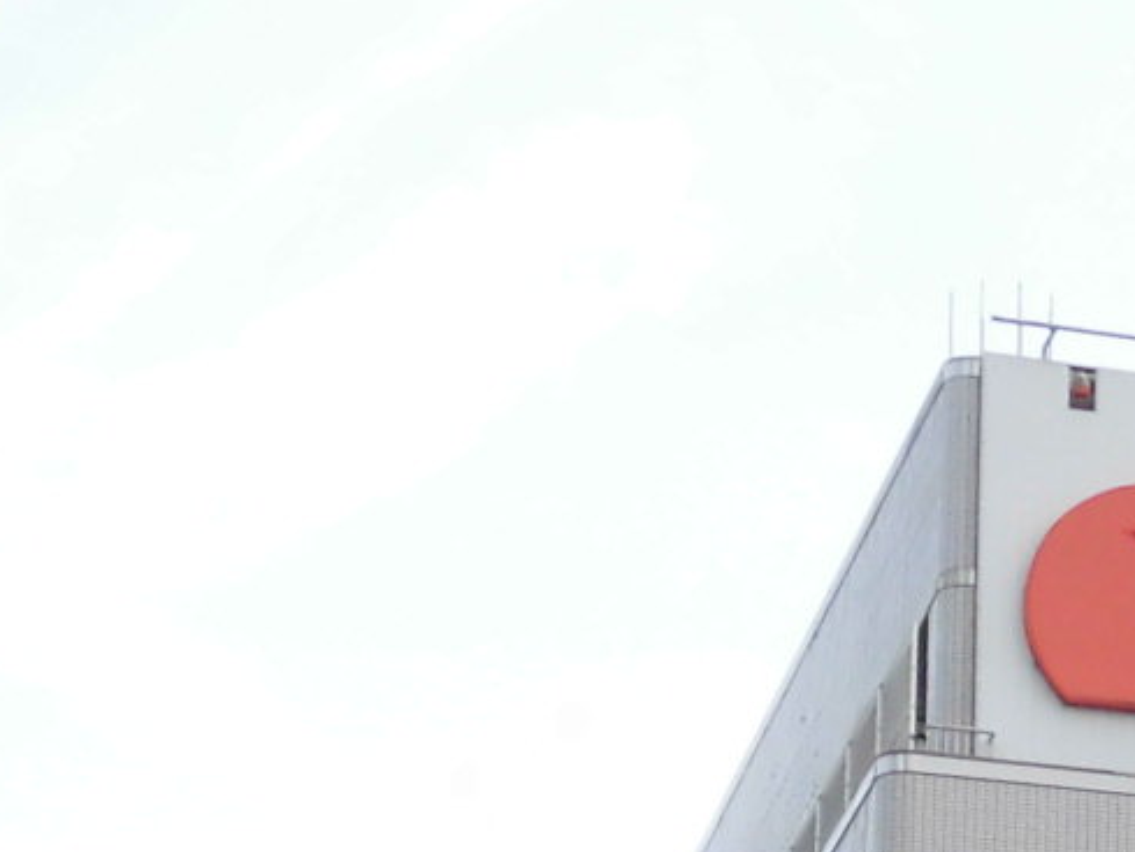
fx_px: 5215
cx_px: 2196
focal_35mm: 159
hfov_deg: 11.3
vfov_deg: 9.0
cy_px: 1388
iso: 100
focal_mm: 6.77
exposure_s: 1/400
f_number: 3.7
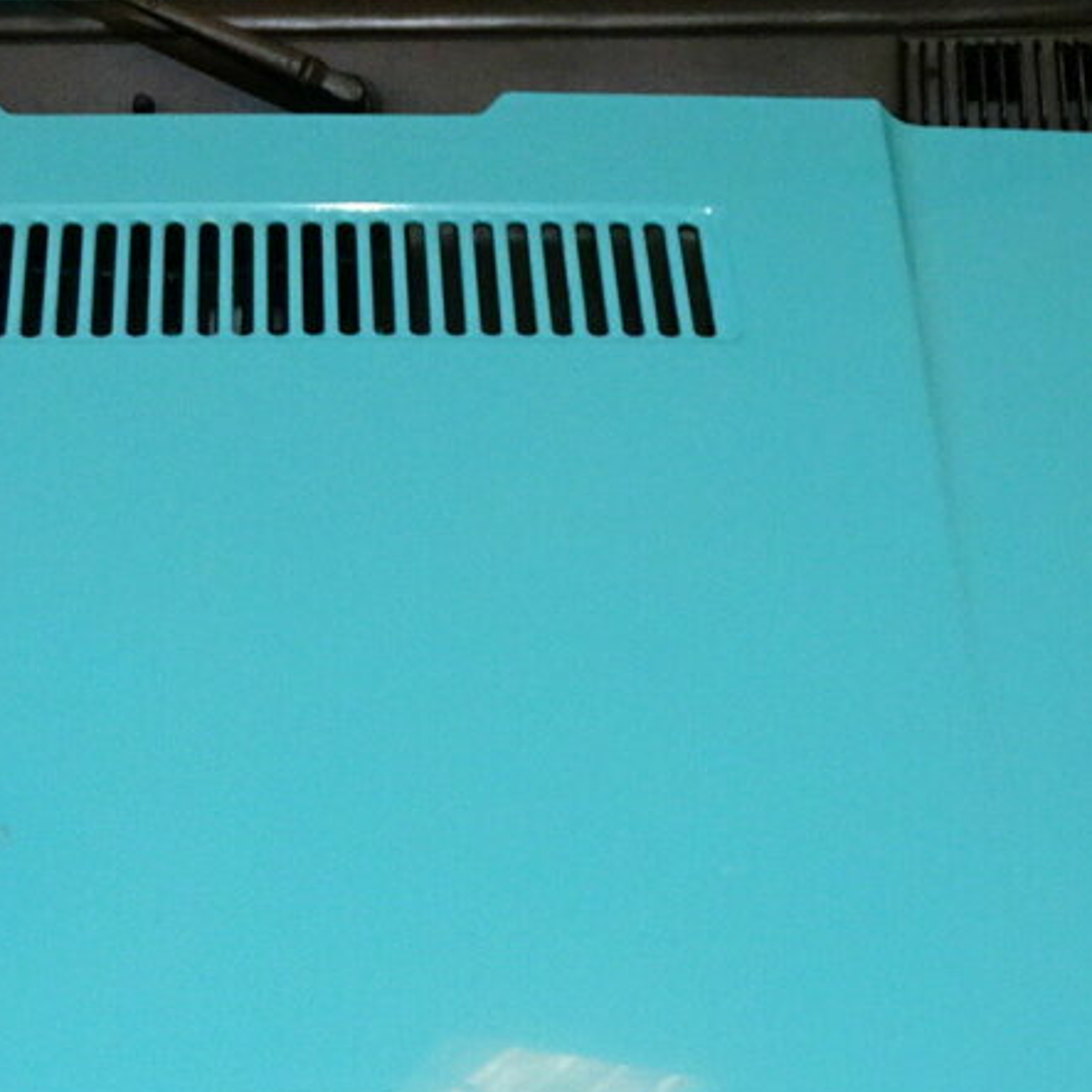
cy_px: 1053
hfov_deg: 21.7
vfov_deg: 21.3
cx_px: 234
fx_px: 2820
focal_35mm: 79
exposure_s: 1/40
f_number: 4
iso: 640
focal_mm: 5.61
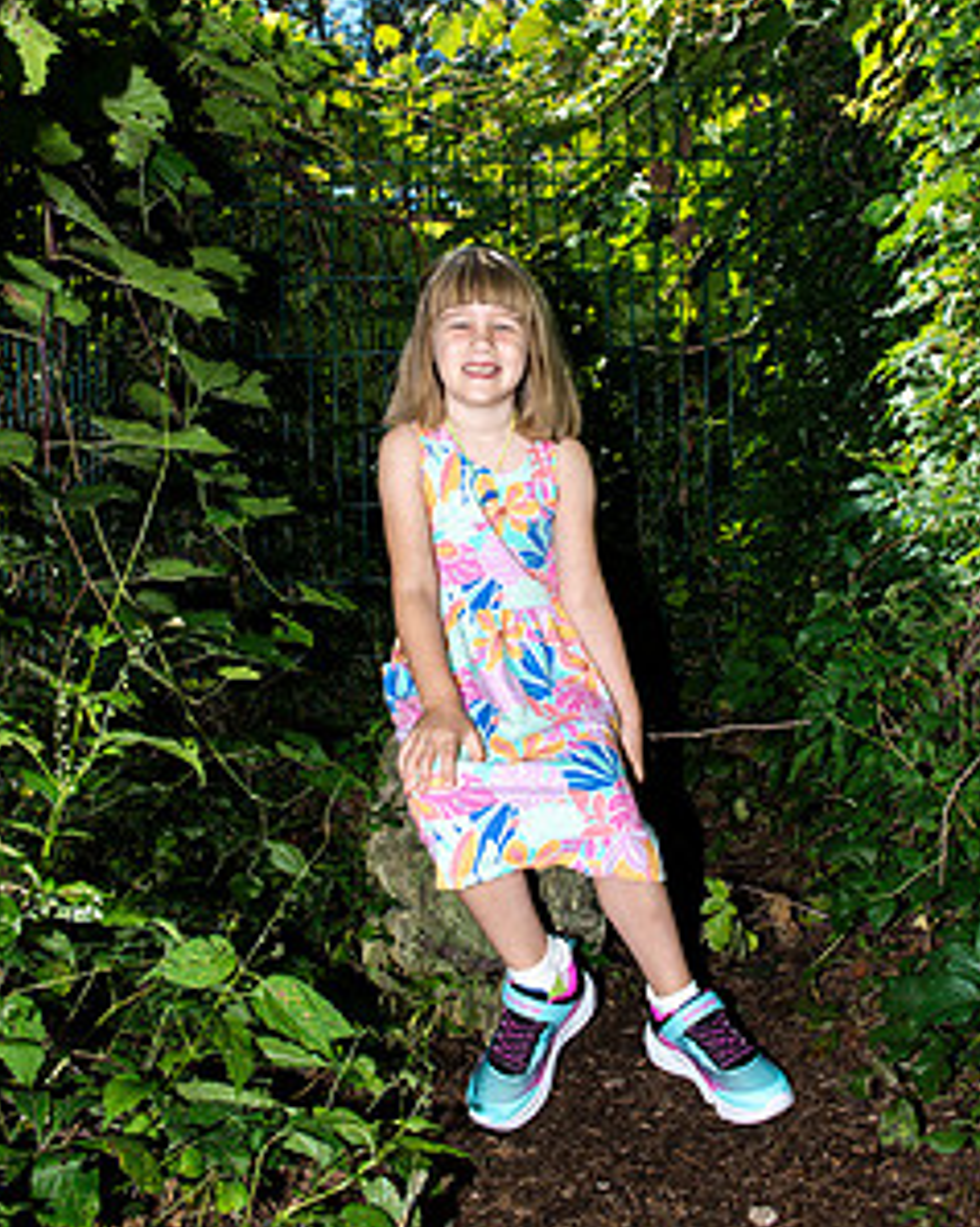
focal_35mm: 34
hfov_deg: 43.3
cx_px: 494
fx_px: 1234
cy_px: 449
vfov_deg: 52.2
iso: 100
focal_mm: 24
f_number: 10
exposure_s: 1/100
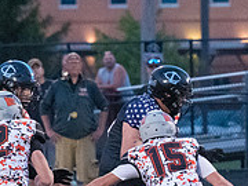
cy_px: 205
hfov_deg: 2.1
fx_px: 6648
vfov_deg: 1.6
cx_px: 378
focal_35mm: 928
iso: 8000
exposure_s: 1/1250
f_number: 5
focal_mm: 200
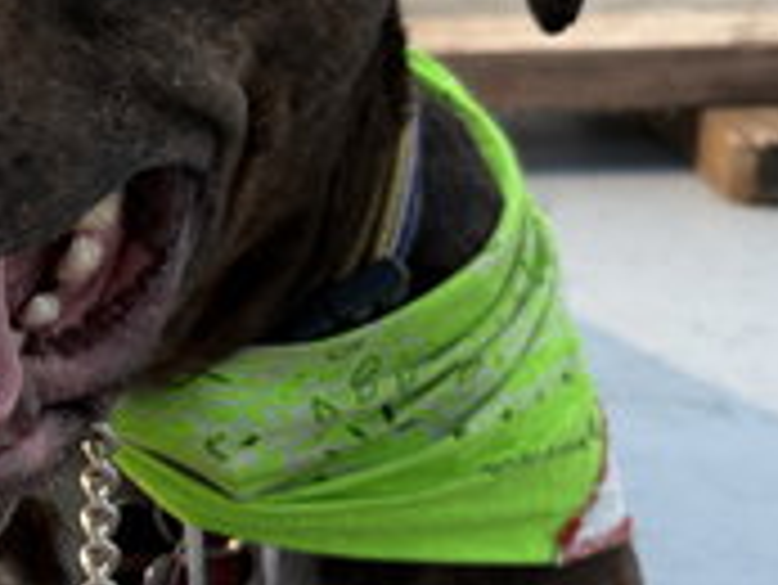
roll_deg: +5.0
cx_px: -148
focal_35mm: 75
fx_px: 1687
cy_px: 209
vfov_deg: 19.6
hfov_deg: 23.7
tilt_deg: -21.1
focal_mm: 5.96
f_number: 1.6
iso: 50
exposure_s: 1/1364
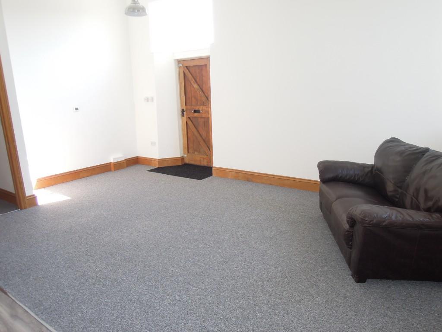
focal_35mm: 24
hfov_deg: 71.6
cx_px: 221
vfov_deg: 56.8
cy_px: 166
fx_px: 306
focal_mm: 4.3
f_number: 2.8
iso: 160
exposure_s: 1/60
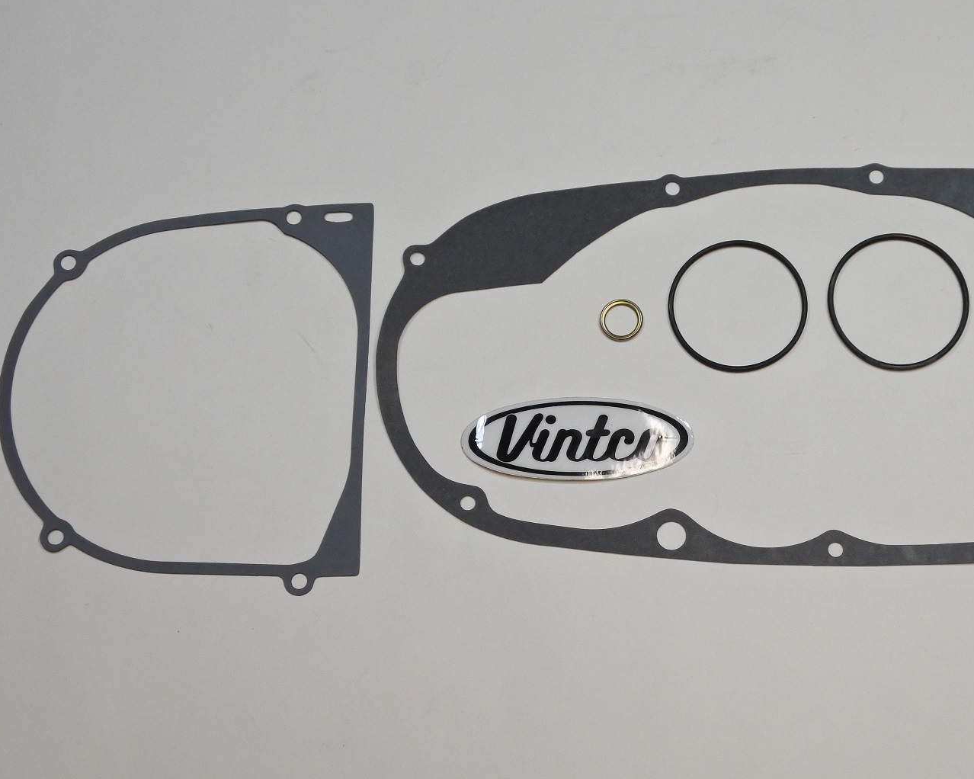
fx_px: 1614
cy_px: 389
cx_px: 560
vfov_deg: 27.1
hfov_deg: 33.5
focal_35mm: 56
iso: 560
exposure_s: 1/125
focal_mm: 18.4
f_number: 4.5
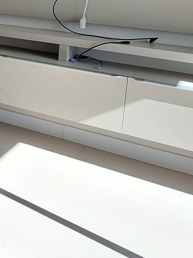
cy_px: 12
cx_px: -163
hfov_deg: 19.6
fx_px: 394
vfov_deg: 33.7
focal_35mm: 53
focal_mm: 1.74
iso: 40
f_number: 2.2
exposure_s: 1/722
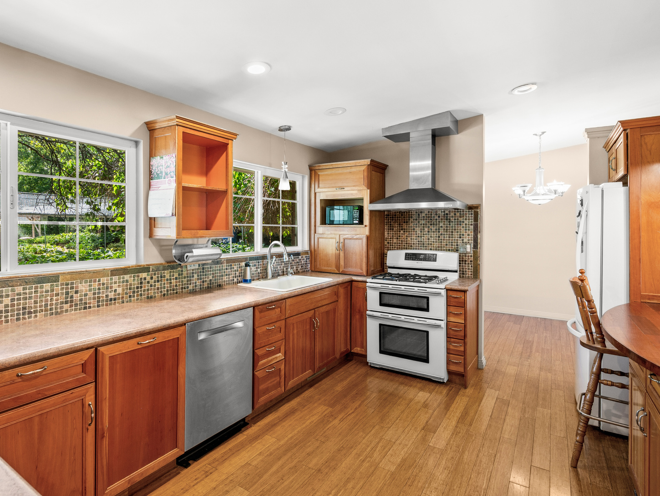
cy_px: 231
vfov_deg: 68.6
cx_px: 292
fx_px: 362
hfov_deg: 84.3
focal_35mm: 19
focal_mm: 14
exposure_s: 1/5
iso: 400
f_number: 7.1
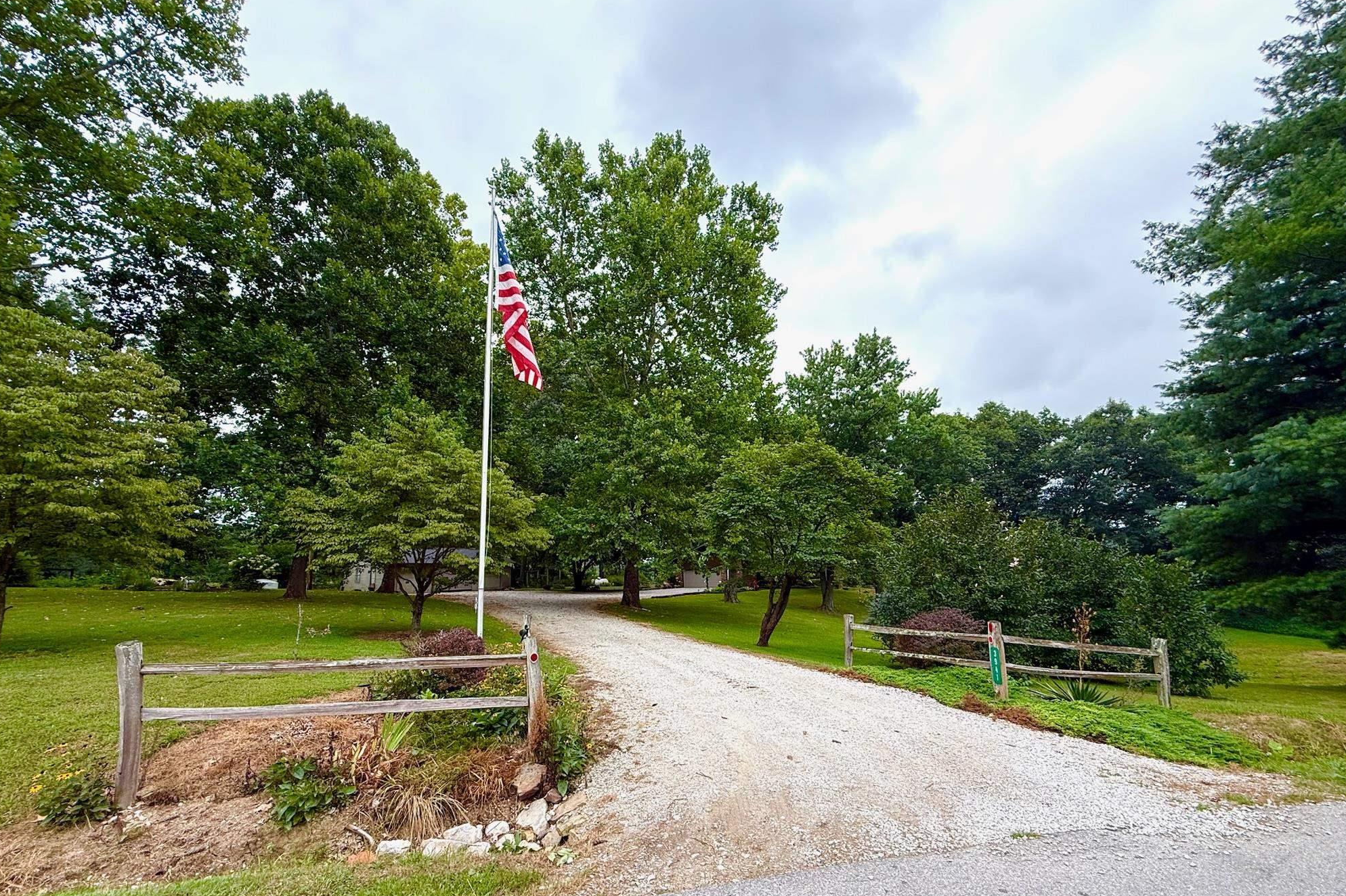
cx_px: 662
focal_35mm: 15
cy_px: 504
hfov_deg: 100.4
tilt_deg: +8.0
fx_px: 561
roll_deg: +1.5
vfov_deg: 77.0
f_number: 2.2
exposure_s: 1/514
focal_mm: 2.22
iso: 64
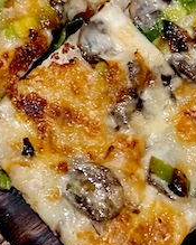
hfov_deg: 16.8
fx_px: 646
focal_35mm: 89
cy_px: -91
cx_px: -11
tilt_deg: -58.5
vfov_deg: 19.5
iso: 800
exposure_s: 1/30
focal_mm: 5.1
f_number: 1.6
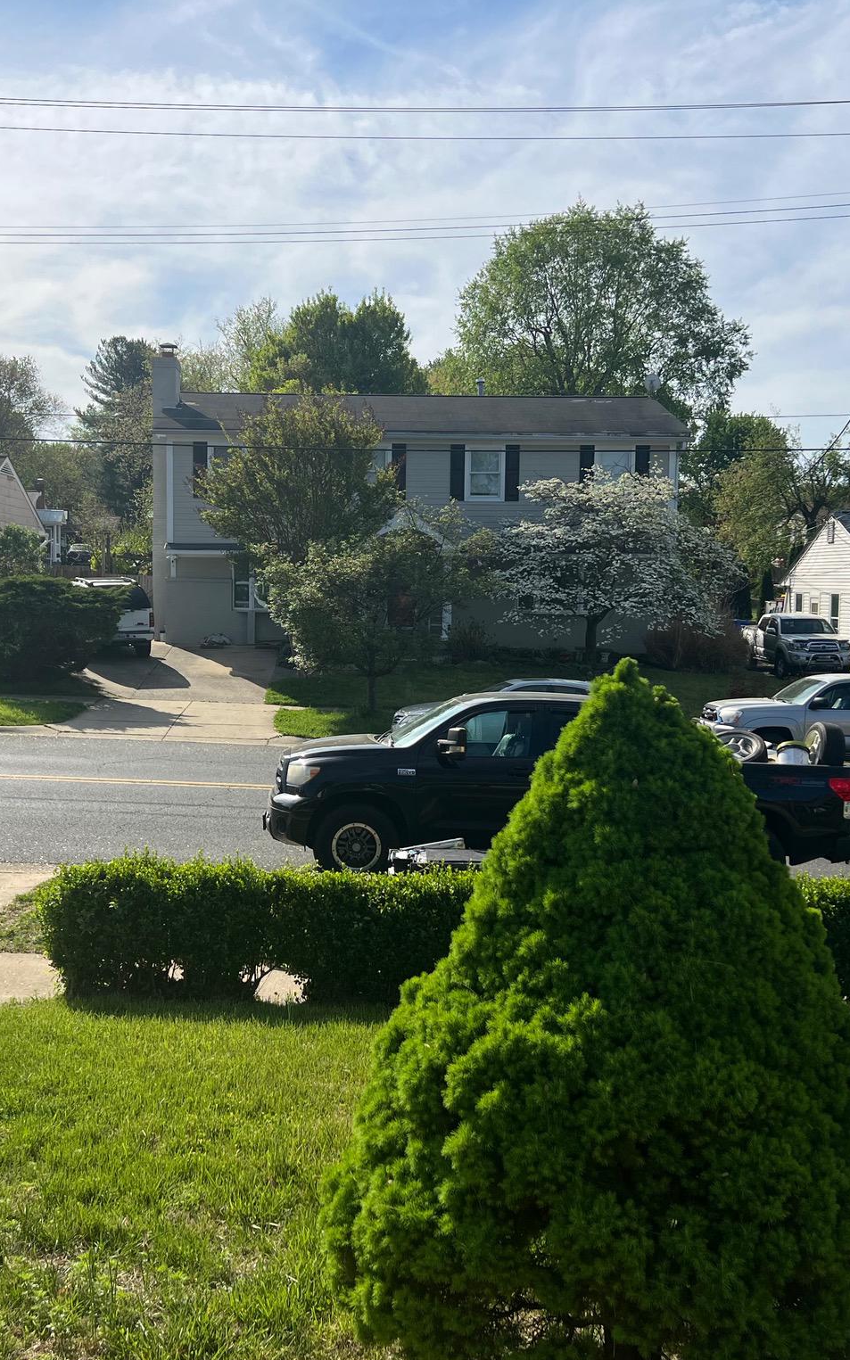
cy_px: 682
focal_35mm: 37
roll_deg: -0.7
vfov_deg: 52.8
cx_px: 339
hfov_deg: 34.3
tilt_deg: -4.1
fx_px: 1372
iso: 50
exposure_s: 1/5882
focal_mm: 5.7
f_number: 1.5
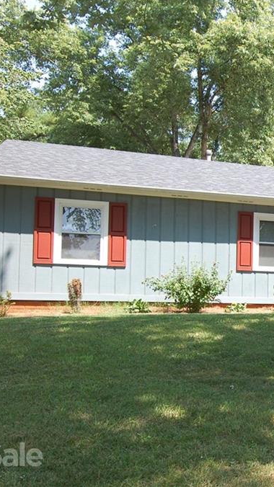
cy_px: 243
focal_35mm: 38
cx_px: 296
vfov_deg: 52.8
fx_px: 491
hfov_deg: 28.5
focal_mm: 16
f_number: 6.3
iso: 200
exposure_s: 1/160
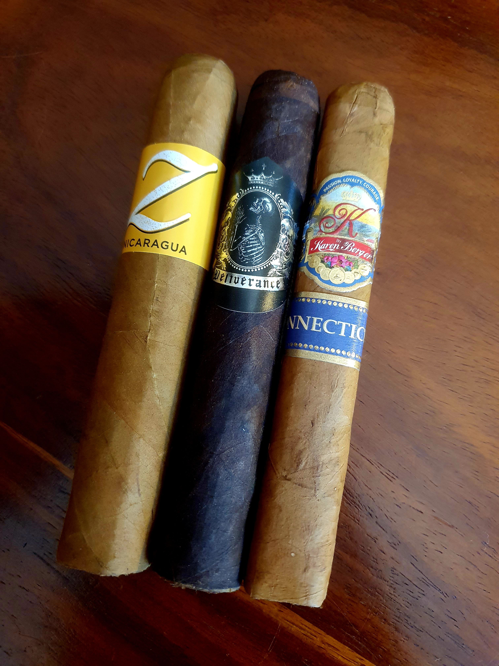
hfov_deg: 53.1
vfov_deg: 67.3
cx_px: 250
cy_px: 333
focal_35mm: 26
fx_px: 500
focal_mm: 4.32
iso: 400
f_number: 1.5
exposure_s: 1/50
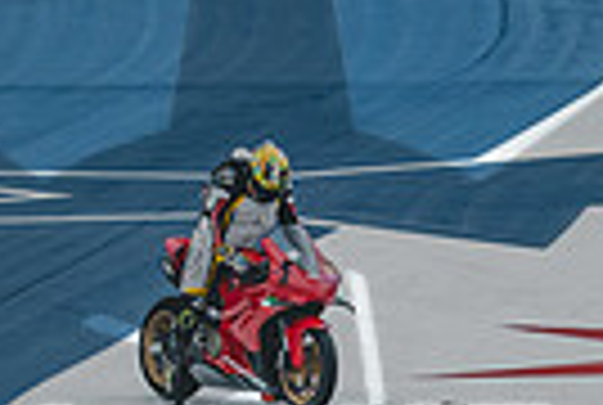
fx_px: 21739
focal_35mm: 1295
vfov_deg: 1.1
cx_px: 261
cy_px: 533
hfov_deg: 1.6
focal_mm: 200
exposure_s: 1/250
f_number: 2.2
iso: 160
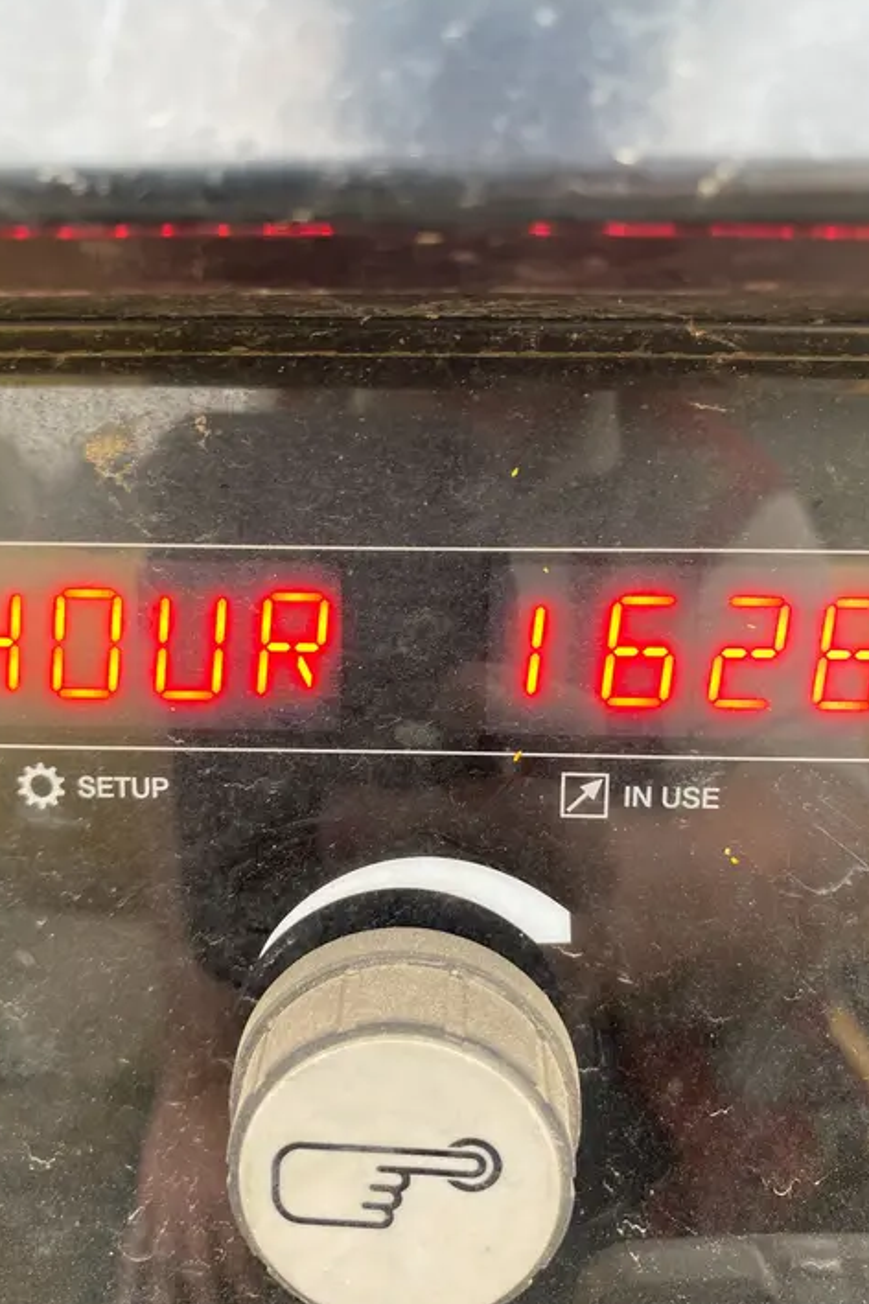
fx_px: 1014
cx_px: 401
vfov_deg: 65.5
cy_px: 651
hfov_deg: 46.4
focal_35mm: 28
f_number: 1.8
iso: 80
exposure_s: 1/50
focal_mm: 4.25
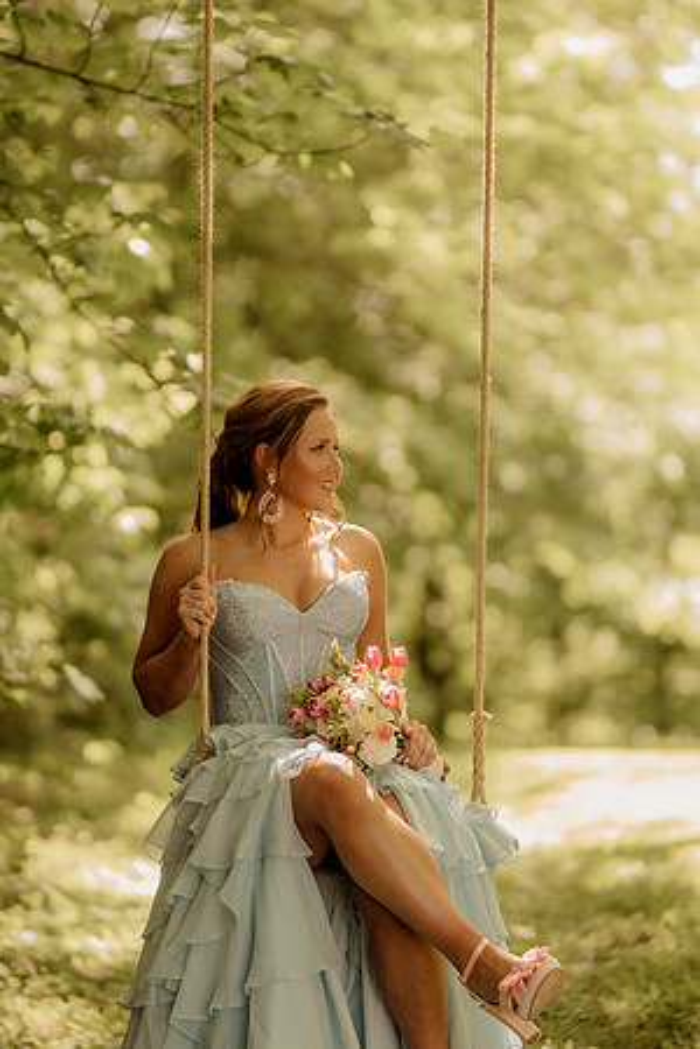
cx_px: 350
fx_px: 3704
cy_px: 524
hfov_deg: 10.8
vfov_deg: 16.1
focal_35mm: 127
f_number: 1.4
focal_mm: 85
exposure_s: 1/1000
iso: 400
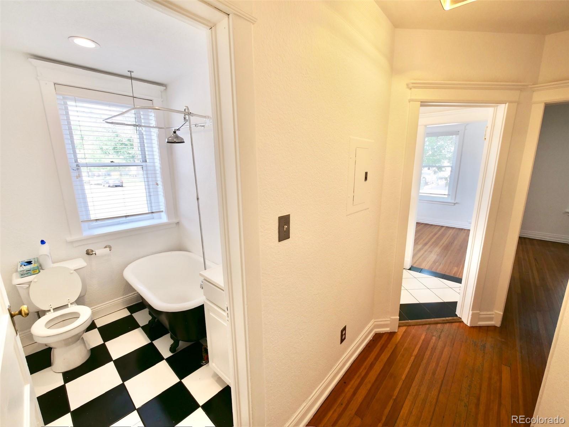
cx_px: 284
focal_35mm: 14
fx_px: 230
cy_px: 214
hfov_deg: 102.1
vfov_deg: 85.7
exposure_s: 1/80
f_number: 4
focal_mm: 7
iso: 200
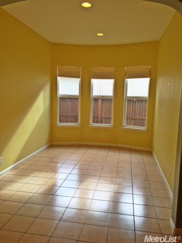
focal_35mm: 29
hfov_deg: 48.2
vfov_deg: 61.7
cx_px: 91
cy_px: 122
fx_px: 203
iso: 32
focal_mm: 4.15
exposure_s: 1/246
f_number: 2.2
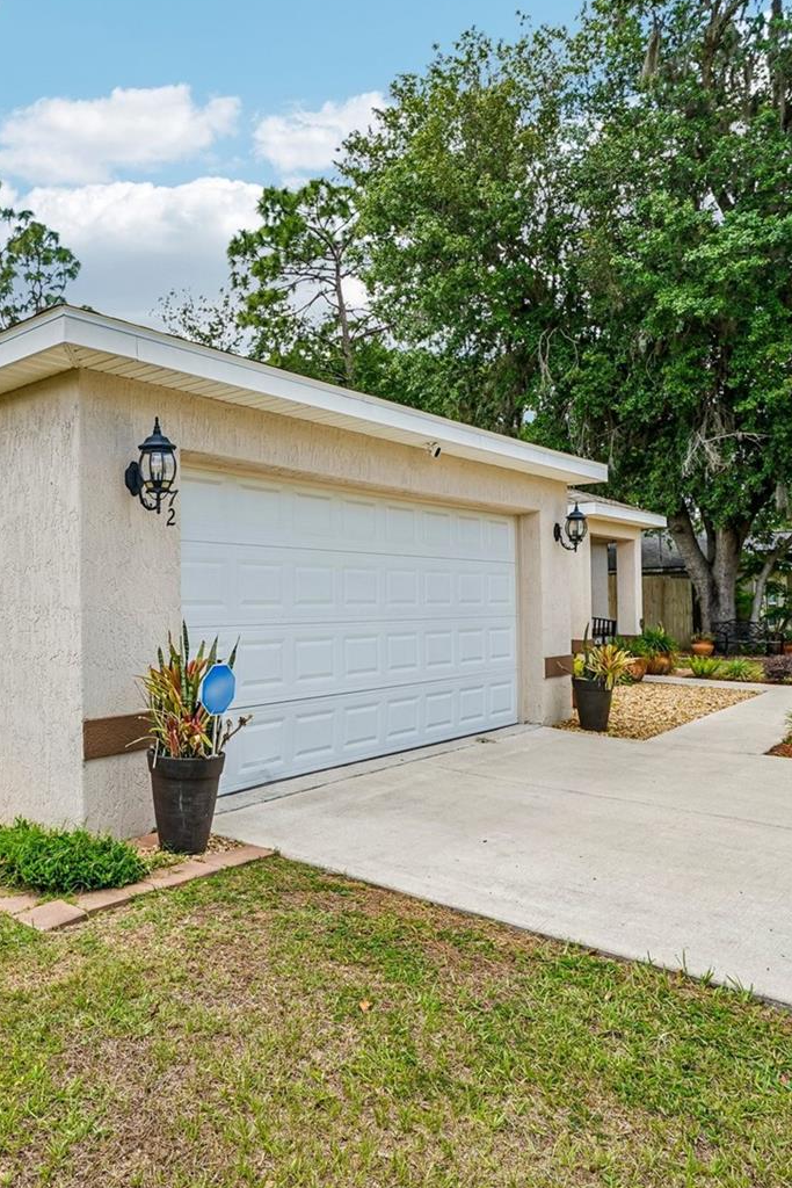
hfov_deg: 49.6
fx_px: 825
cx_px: 218
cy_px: 582
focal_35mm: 25
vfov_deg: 71.5
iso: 50
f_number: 8
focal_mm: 16
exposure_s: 1/60
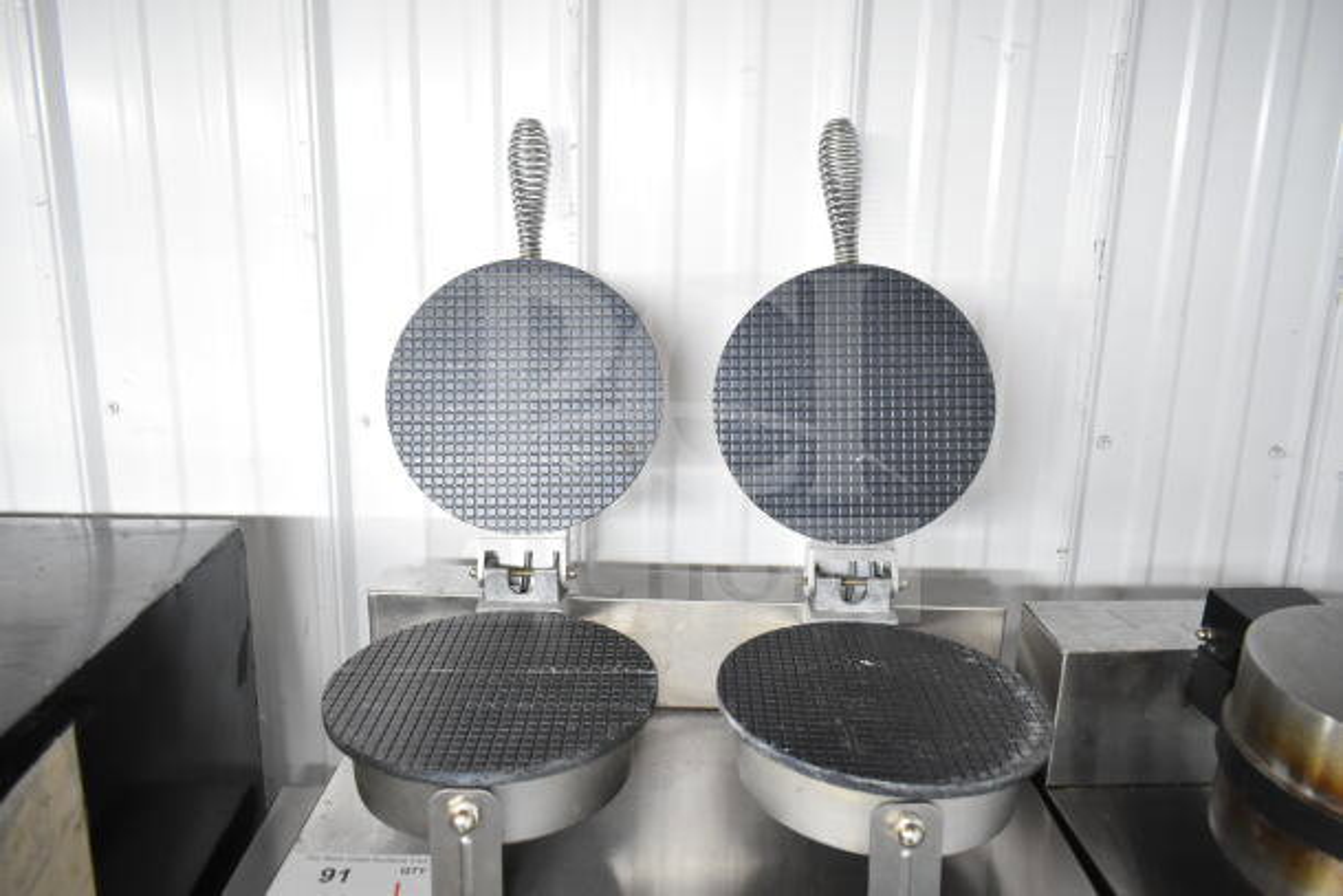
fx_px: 1007
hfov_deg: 67.4
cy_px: 448
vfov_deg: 48.0
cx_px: 672
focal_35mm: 27
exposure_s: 1/40
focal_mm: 18
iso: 1600
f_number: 3.5
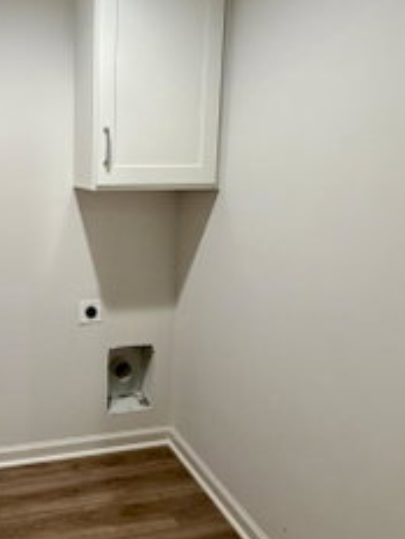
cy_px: 228
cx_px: 35
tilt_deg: -8.0
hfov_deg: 43.7
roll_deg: +0.4
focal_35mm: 29
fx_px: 452
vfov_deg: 61.3
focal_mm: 2.22
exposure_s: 1/60
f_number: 2.2
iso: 250
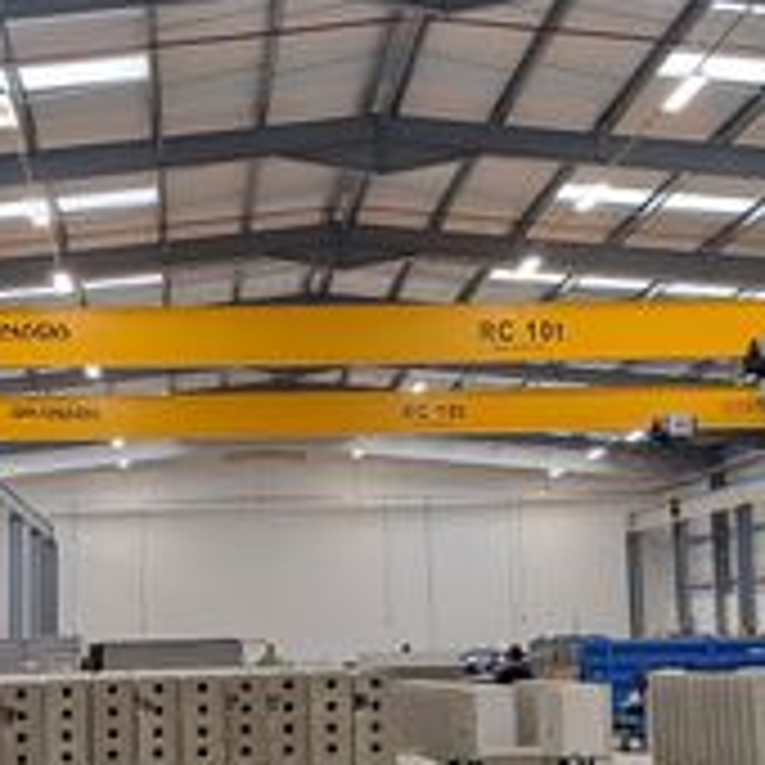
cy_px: 450
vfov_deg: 33.9
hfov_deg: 34.0
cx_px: 342
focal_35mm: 50
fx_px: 1250
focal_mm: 5.23
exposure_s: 1/113
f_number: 1.8
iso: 50
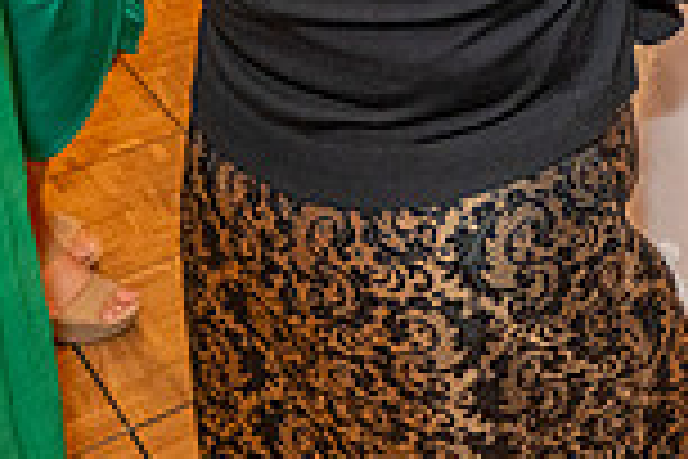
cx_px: 962
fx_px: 1739
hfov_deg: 20.0
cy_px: -236
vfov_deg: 14.0
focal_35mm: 91
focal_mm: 24
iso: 2500
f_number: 2.8
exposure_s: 1/200
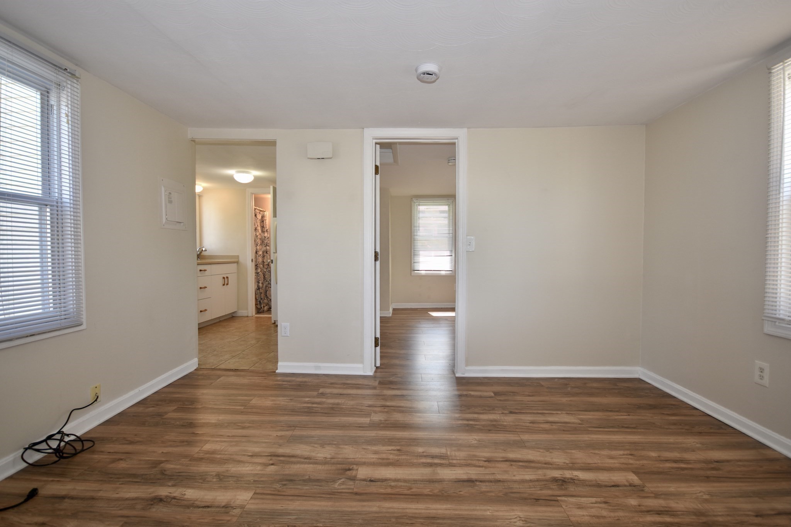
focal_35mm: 15
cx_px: 396
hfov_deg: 100.4
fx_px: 330
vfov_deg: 77.3
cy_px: 264
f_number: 4
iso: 220
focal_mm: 10
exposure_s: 1/60
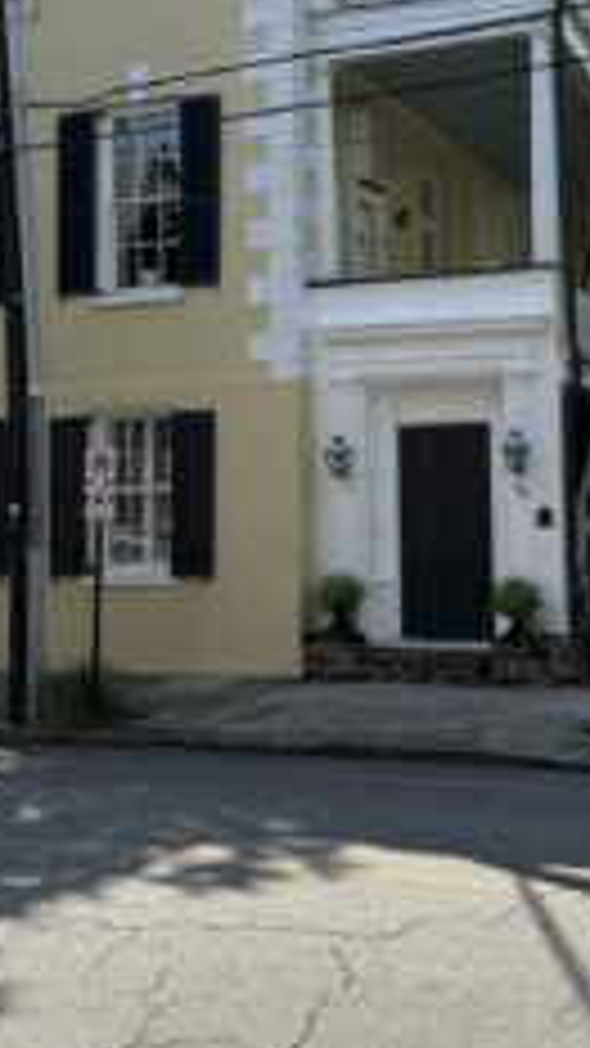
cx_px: 401
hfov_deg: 24.8
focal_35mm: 48
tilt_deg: +7.3
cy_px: 313
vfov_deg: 42.1
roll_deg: +0.4
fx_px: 1335
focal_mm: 6.86
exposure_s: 1/2660
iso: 80
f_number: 1.78
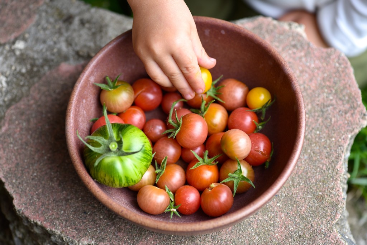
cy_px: 122
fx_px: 1071
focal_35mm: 105
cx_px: 184
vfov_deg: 13.1
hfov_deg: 19.4
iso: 400
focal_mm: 105
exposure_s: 1/500
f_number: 5.6
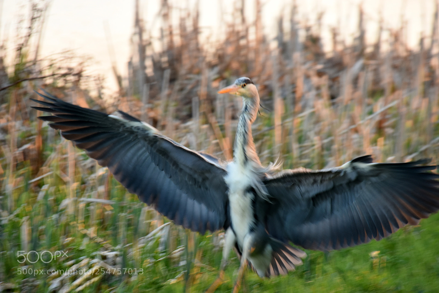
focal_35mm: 450
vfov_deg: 3.1
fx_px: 5489
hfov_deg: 4.6
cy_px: 146
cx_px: 220
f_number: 10
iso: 640
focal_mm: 300
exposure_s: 1/60
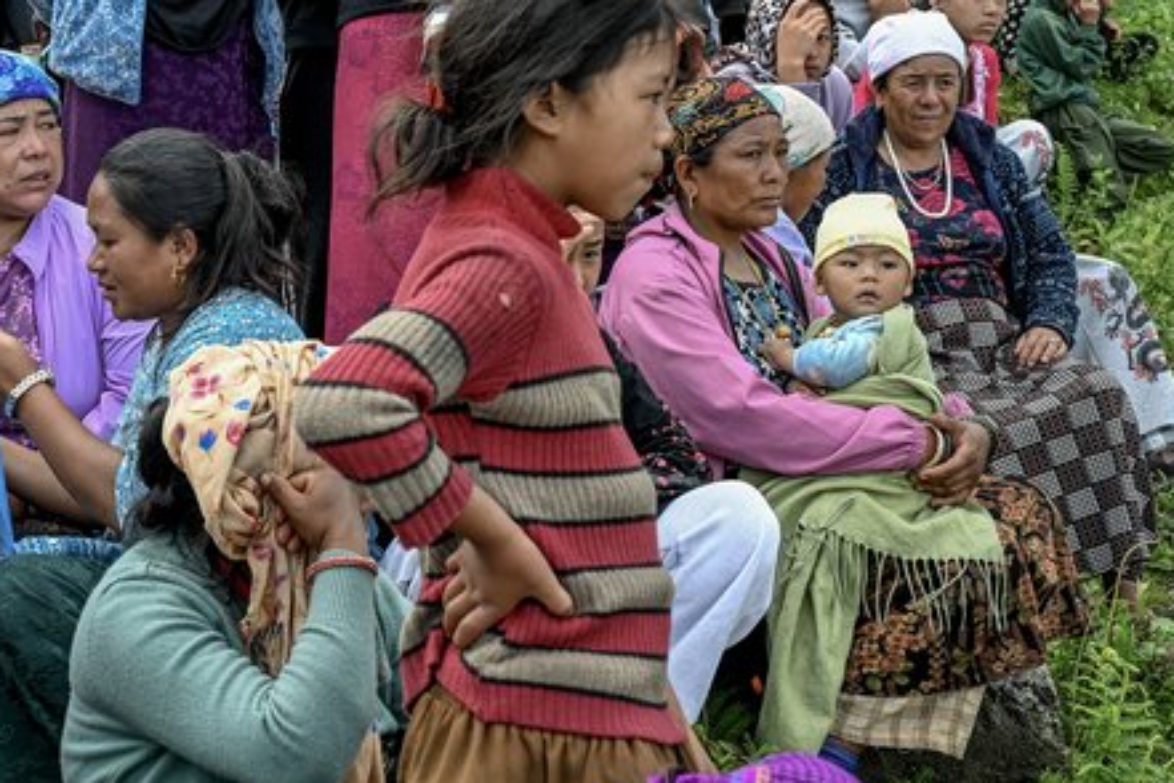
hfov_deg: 29.2
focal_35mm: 68
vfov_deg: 19.7
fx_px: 2217
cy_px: 120
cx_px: 306
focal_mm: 37
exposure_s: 1/400
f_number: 8
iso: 400
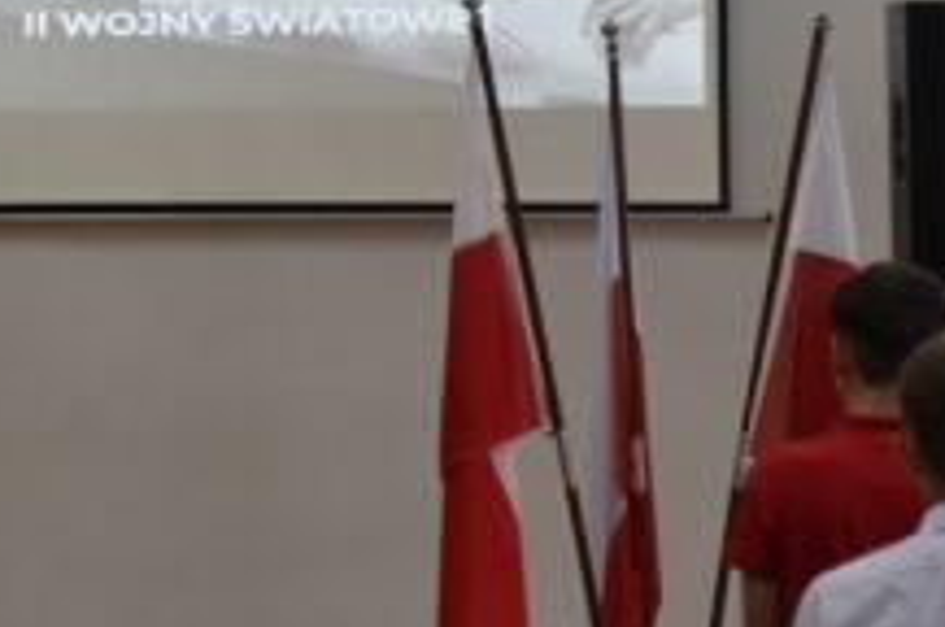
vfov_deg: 5.1
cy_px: 13
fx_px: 6972
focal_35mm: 266
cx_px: -279
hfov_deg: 7.7
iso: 500
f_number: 4.8
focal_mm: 50
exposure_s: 1/60
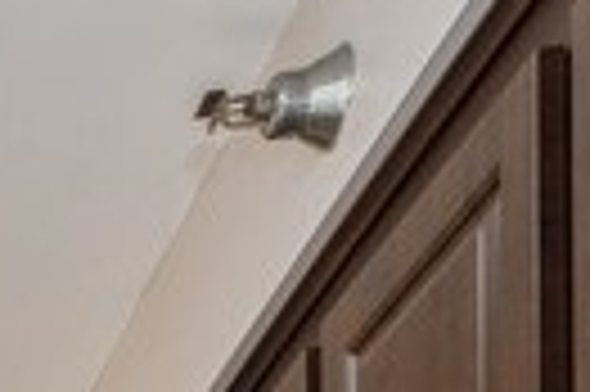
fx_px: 1686
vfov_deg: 9.4
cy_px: 1284
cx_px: -853
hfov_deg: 13.7
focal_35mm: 103
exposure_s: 1/25
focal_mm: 15
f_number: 11
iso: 250
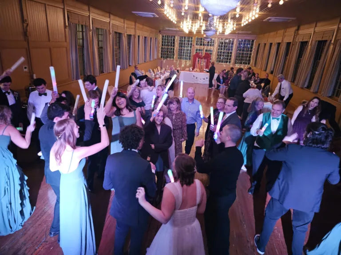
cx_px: 170
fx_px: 227
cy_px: 128
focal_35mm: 23
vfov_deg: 58.9
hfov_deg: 73.9
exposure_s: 1/60
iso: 2500
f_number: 1.7
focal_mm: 6.3
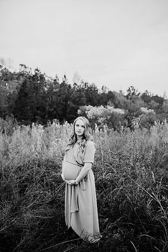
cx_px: 84
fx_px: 168
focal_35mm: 24
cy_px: 126
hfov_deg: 53.1
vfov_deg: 73.7
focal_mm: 24
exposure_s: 1/250
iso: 400
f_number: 2.5
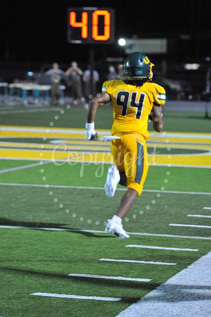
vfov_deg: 12.8
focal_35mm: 160
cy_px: 158
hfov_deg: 8.6
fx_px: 1408
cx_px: 106
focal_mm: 160
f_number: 5.6
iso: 6400
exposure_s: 1/200
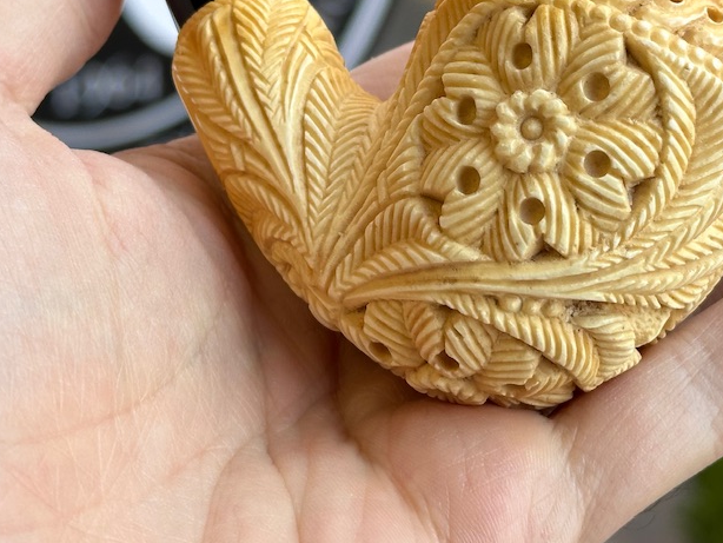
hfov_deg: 19.6
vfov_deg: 14.6
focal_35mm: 100
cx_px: 411
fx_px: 2089
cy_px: 34
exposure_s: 1/304
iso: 64
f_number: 1.78
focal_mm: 6.86
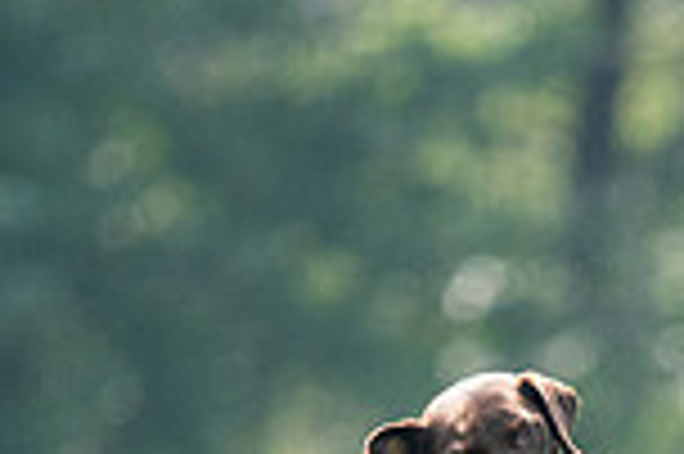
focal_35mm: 2288
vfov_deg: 0.6
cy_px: 838
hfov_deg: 0.9
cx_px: 621
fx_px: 43425
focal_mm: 600
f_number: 6.3
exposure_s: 1/4000
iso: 4000
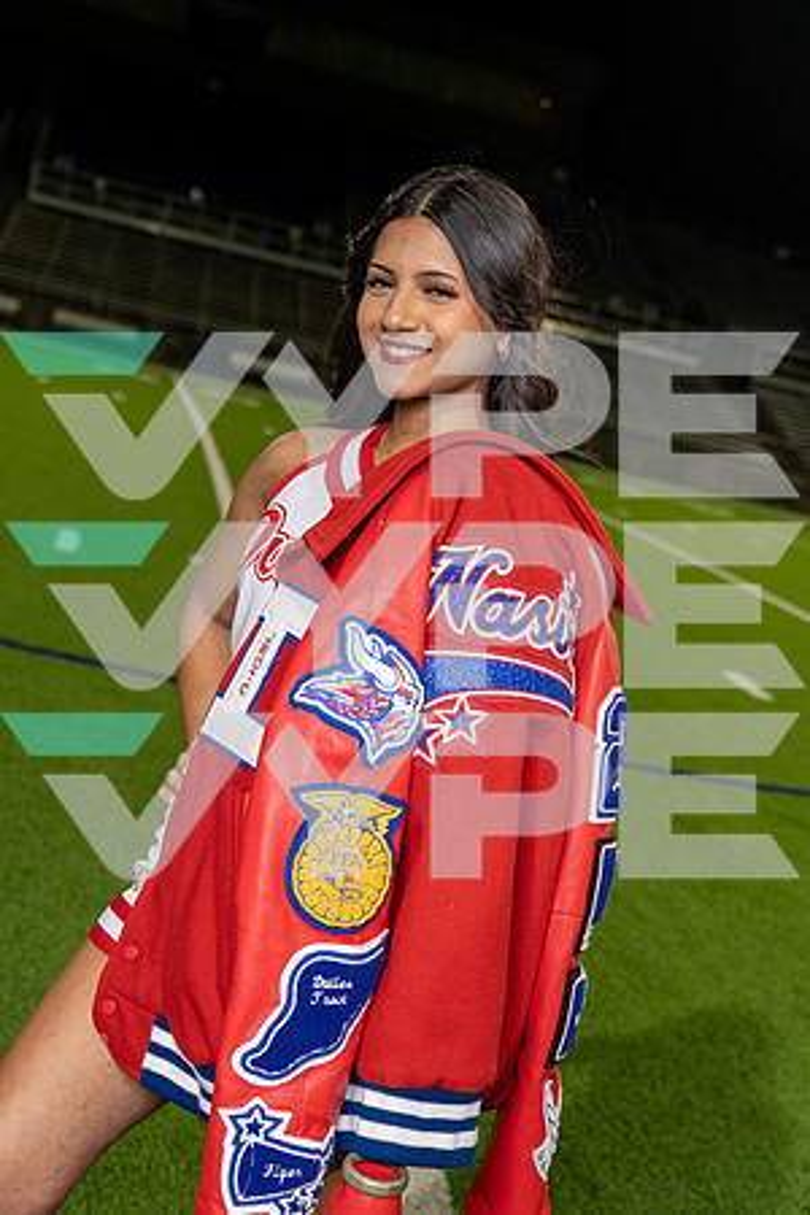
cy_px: 608
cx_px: 405
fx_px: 1687
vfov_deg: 39.6
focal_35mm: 50
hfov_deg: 27.0
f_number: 4.5
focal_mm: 50
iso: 640
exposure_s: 1/250
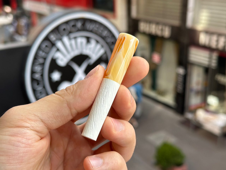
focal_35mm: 48
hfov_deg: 39.7
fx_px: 313
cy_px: 85
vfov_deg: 30.3
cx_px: 113
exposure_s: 1/519
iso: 64
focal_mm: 6.86
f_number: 1.78
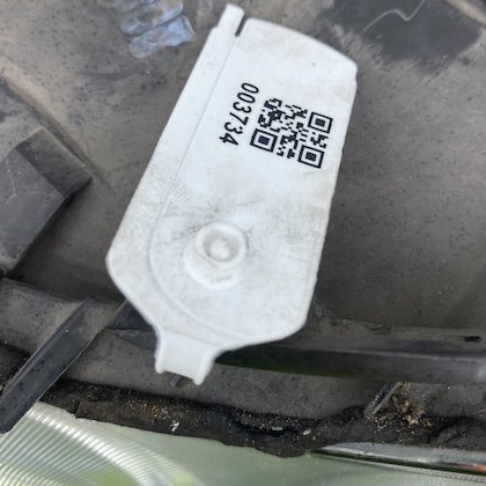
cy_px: 206
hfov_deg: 47.2
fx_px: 556
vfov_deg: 47.1
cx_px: 253
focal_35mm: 35
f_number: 1.8
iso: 32
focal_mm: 4.25
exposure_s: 1/298
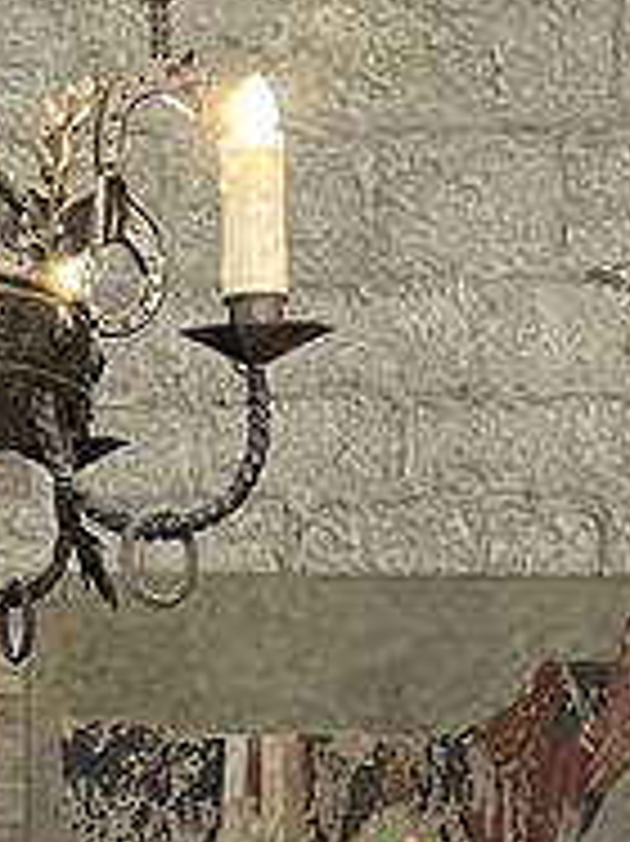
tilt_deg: +3.2
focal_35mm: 167
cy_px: 693
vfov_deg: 11.8
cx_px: -680
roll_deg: +0.2
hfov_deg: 8.4
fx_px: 4057
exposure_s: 1/50
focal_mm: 5.7
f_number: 1.5
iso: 200
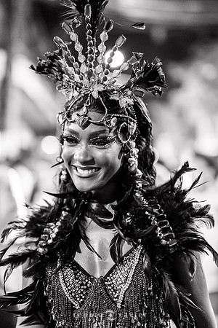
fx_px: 681
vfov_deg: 27.0
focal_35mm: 75
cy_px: 164
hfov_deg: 18.2
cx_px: 109
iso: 2000
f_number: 1.2
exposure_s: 1/320
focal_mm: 50
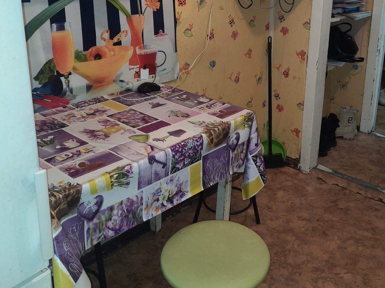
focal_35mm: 37
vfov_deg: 37.9
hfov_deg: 49.8
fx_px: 412
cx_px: 233
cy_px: 81
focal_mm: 4.6
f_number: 2
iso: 320
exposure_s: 1/50
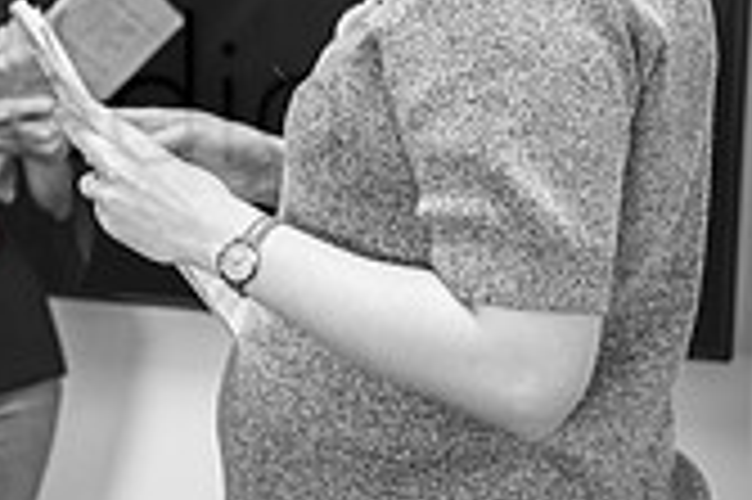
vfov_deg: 12.2
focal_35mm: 112
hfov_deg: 16.5
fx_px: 2337
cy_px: 137
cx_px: -410
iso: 200
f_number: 2.8
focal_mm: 31
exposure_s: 1/40
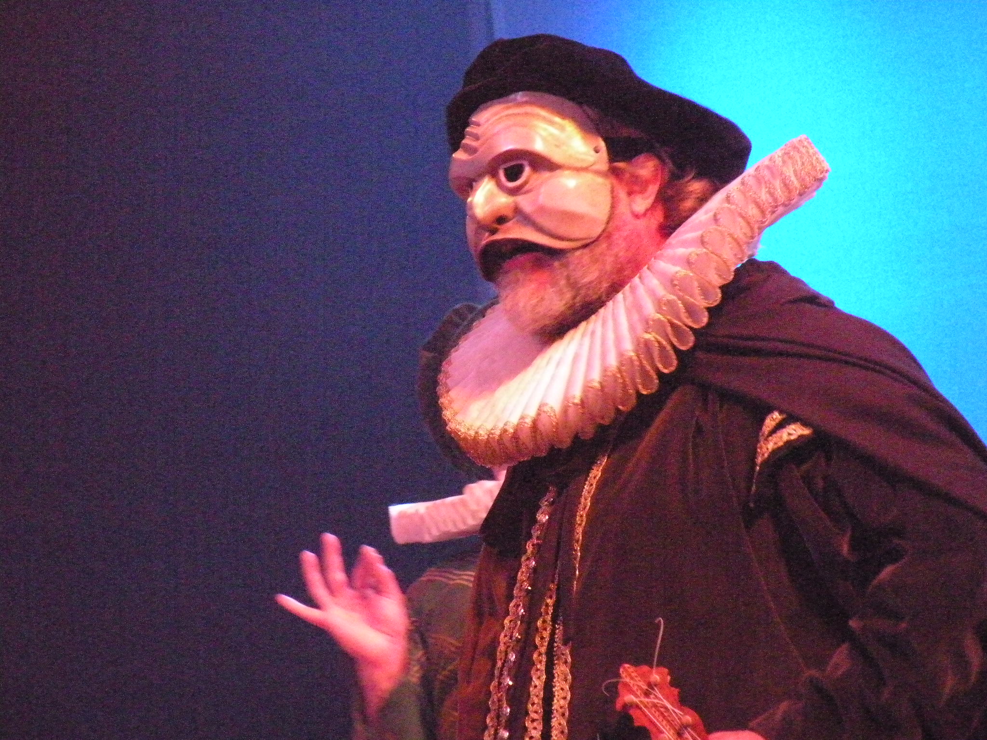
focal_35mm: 170
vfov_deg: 8.7
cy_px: 370
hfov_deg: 11.6
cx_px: 494
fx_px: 4847
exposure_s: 1/44.8
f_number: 4.5
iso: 2000
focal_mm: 30.1
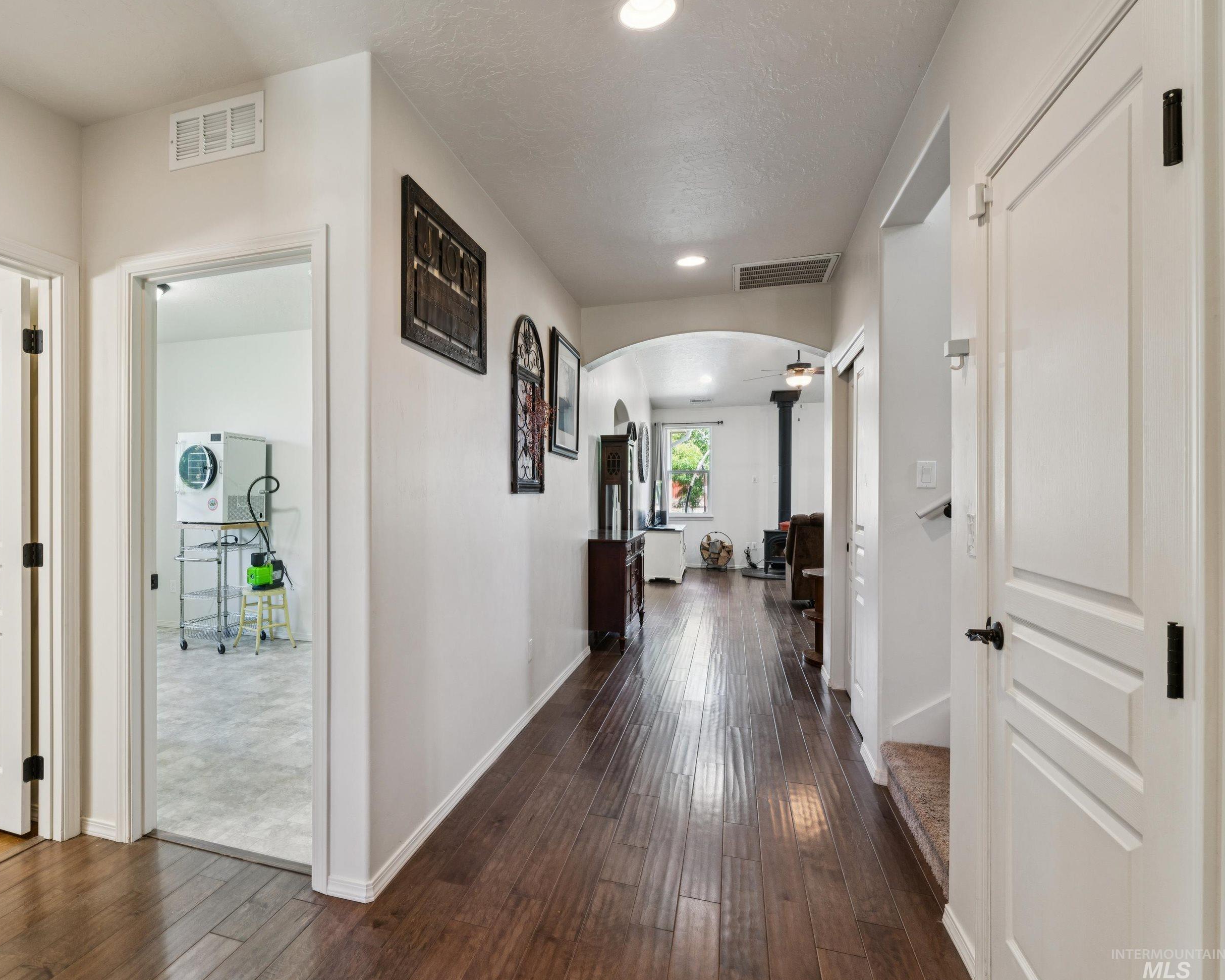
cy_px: 490
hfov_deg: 80.9
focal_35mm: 19
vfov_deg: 70.2
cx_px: 453
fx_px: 697
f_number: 13
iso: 400
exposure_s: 1/5
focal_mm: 16.2
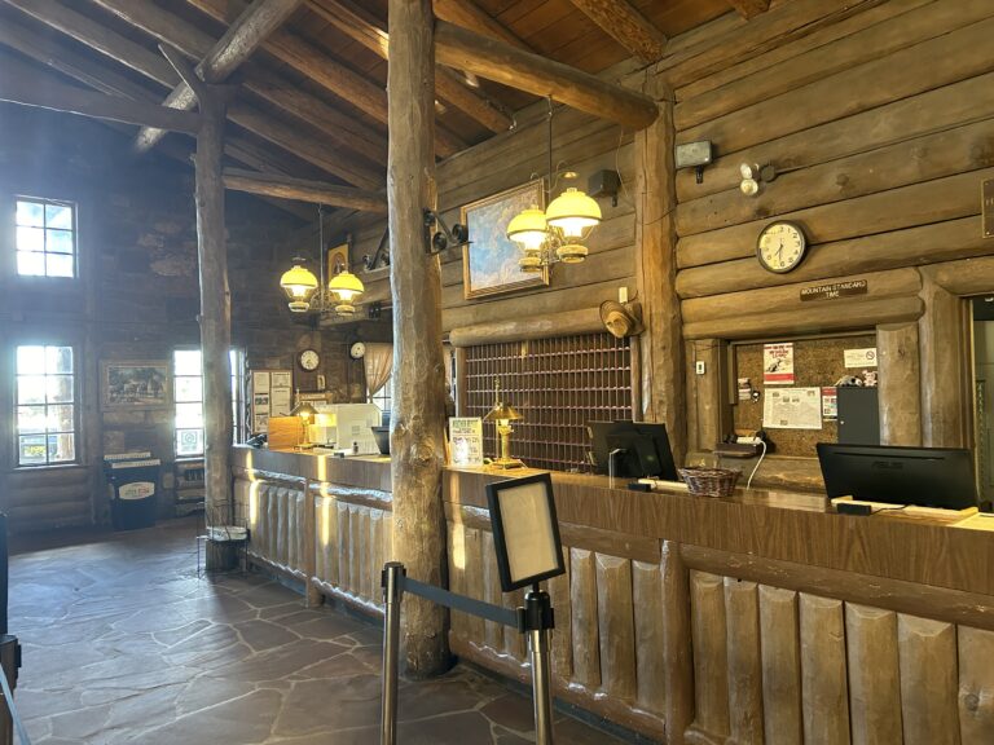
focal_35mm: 26
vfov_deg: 53.1
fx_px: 747
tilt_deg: -0.9
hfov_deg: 67.3
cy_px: 372
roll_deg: +1.9
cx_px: 497
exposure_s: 1/60
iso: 320
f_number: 1.5
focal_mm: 5.7
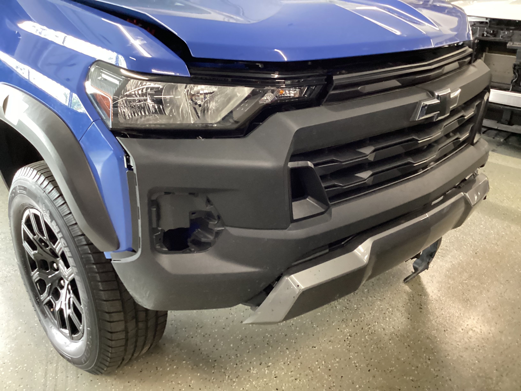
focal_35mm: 31
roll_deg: +1.5
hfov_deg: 58.4
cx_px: 260
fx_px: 467
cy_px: 196
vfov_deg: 45.4
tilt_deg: -28.3
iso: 400
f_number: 2.4
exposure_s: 1/40
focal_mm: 3.3
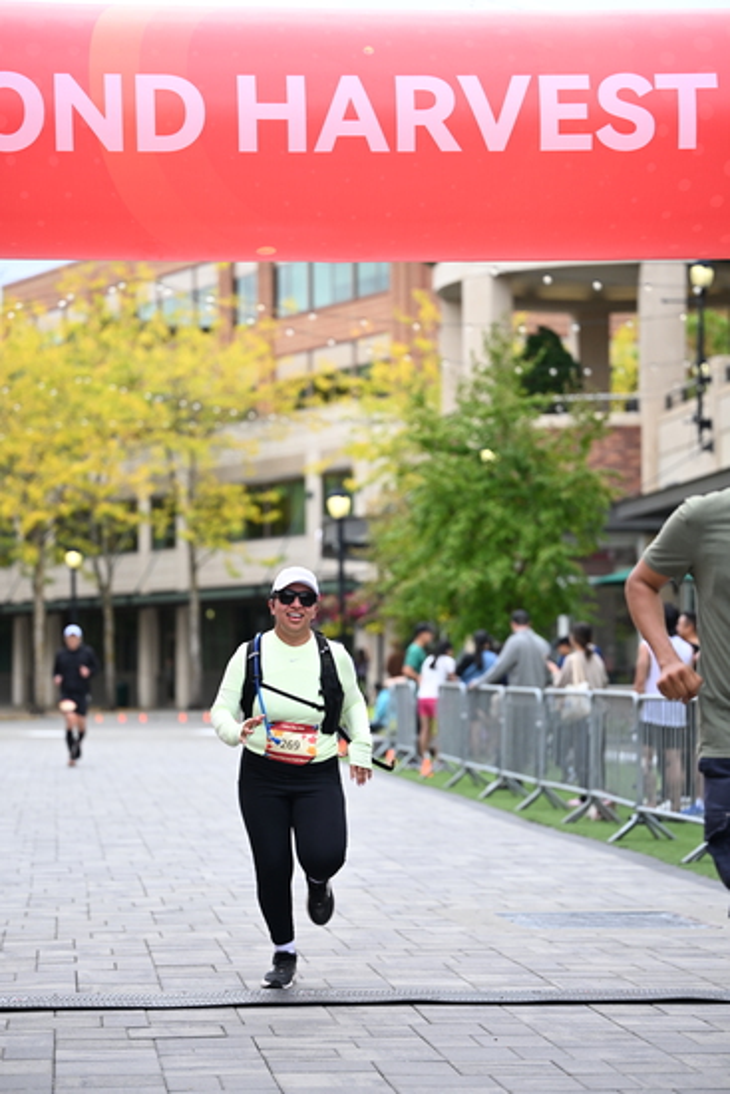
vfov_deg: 22.4
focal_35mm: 91
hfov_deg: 15.0
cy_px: 547
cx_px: 365
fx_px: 2766
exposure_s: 1/2500
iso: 640
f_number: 2.8
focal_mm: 91
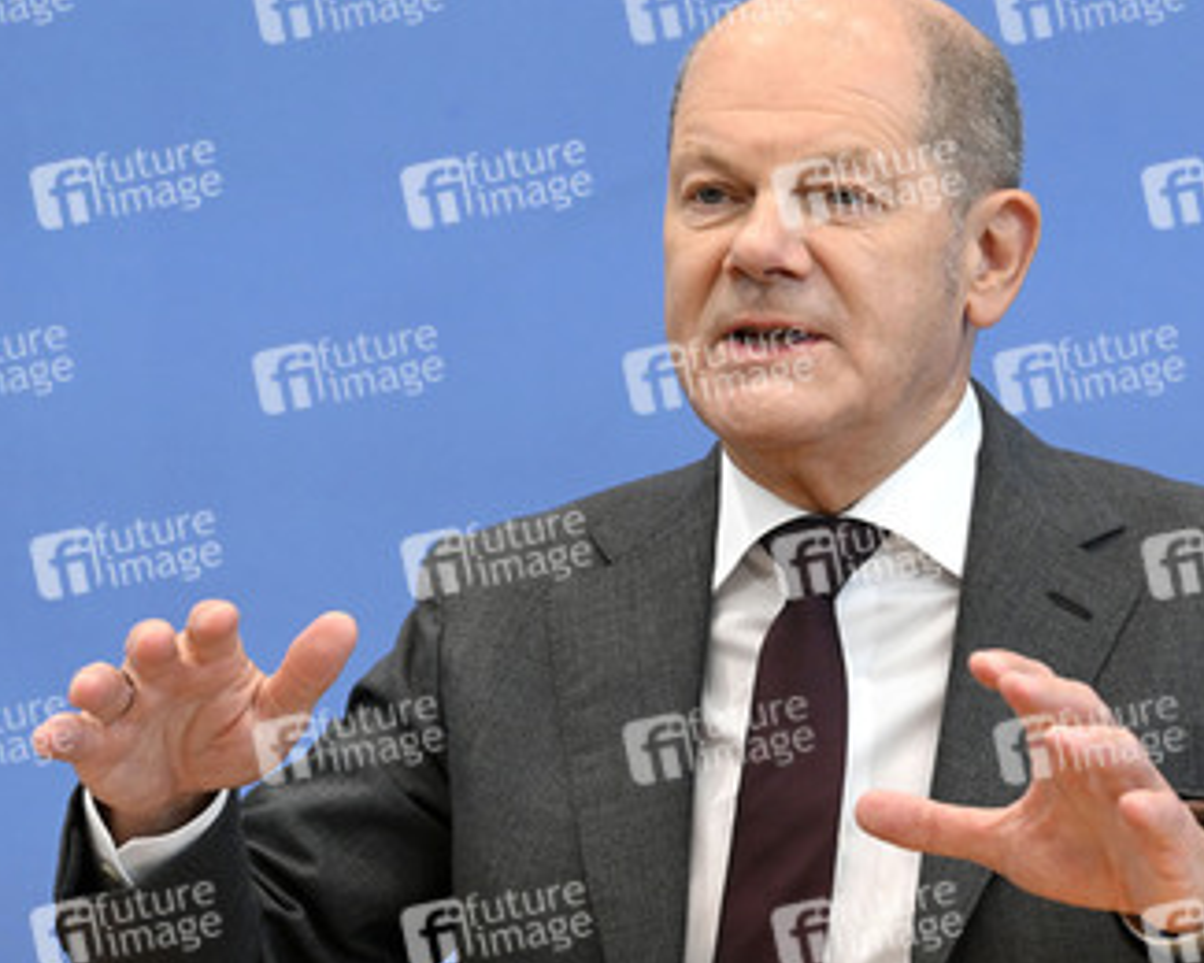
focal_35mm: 143
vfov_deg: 10.8
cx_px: 769
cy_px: 463
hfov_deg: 13.5
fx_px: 5096
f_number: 6.3
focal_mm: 110
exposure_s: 1/640
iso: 5000
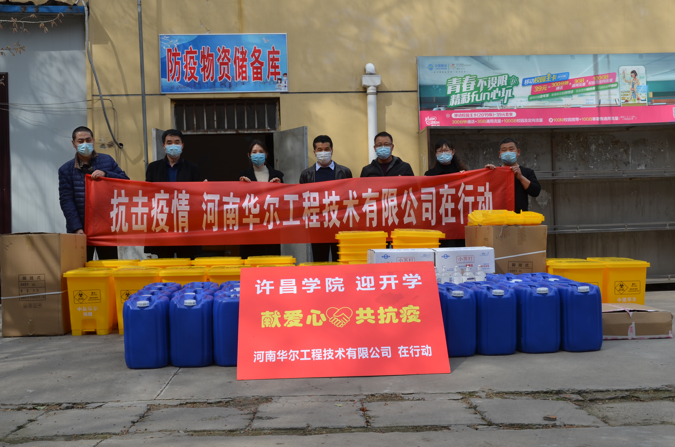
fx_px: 816
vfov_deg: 30.7
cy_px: 229
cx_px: 336
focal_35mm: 44
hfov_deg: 45.0
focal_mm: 25
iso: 160
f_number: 8
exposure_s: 1/250
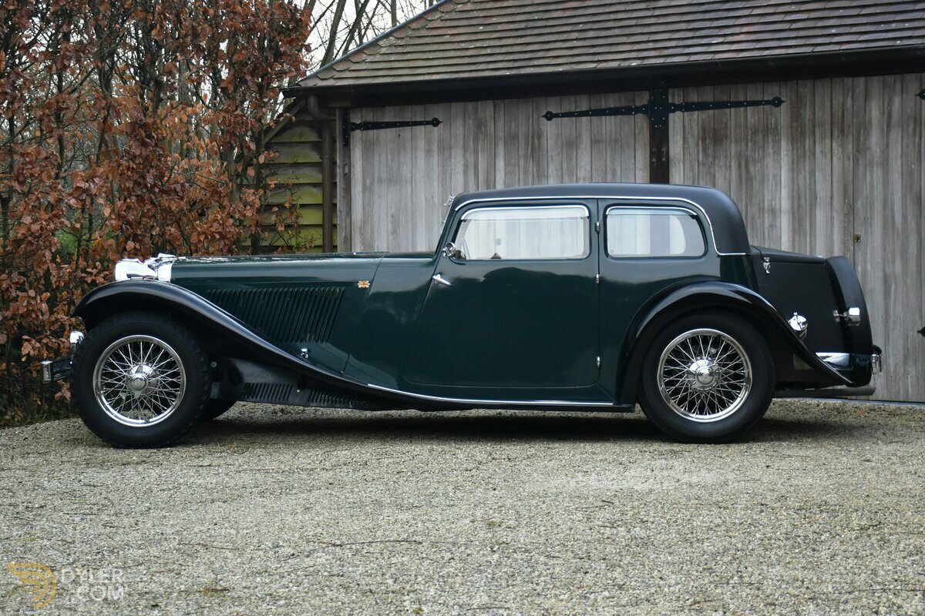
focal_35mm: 57
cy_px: 308
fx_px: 1464
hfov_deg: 35.1
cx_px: 462
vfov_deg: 23.8
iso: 800
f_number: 4.2
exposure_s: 1/250
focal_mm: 38
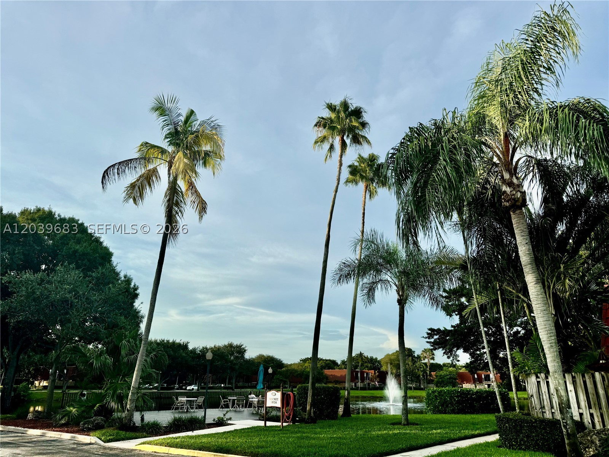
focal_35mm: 24
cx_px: 304
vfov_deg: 56.8
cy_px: 228
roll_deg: +0.0
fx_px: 422
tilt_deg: +19.0
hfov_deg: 71.6
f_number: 1.78
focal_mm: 6.76
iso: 80
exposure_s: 1/2710
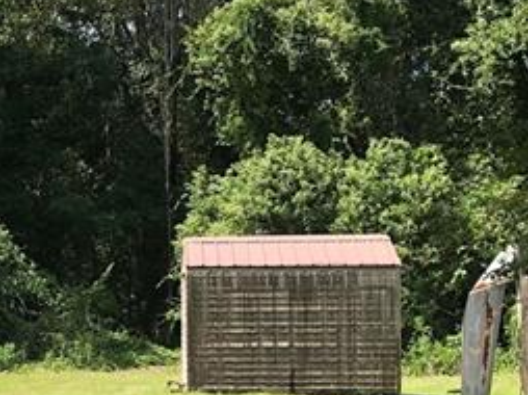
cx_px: -202
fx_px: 1722
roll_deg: +0.6
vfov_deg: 13.0
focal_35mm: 113
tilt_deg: +1.0
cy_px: 347
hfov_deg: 16.3
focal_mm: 3.99
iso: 20
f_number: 1.8
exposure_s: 1/615
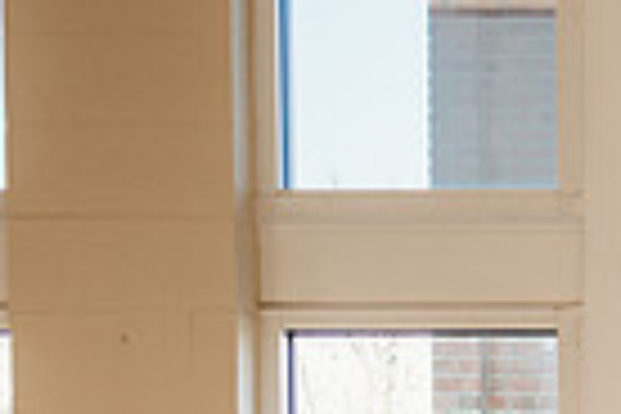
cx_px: 979
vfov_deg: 11.8
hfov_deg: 16.7
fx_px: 1880
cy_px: 702
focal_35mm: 109
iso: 250
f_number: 1.8
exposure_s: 1/200
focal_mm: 24
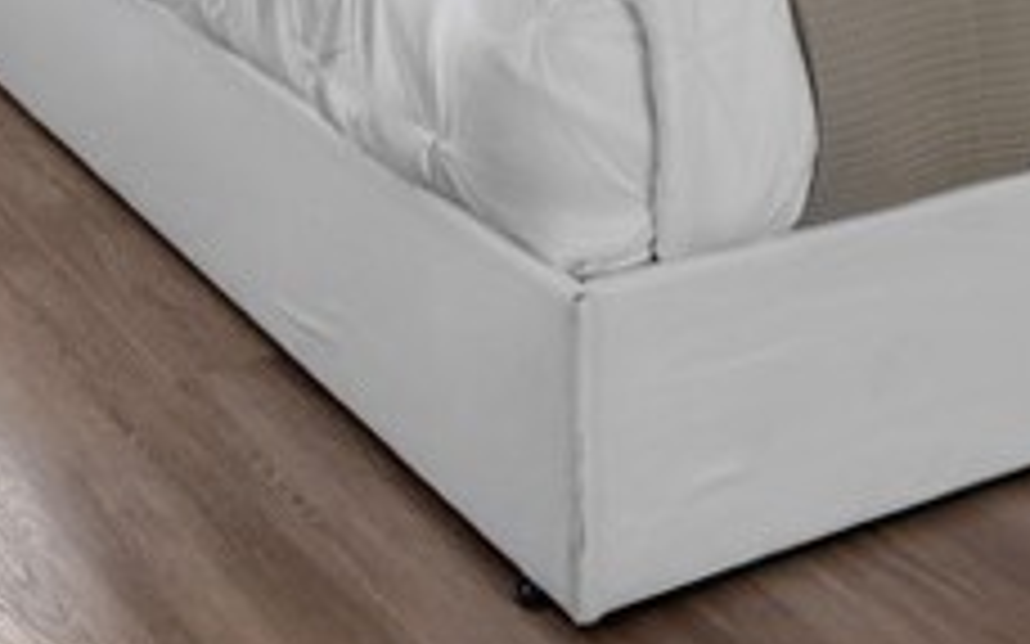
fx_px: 2301
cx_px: 621
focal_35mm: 82
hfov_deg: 25.2
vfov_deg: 13.6
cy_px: -644
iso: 800
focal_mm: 18
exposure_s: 1/20
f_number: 8
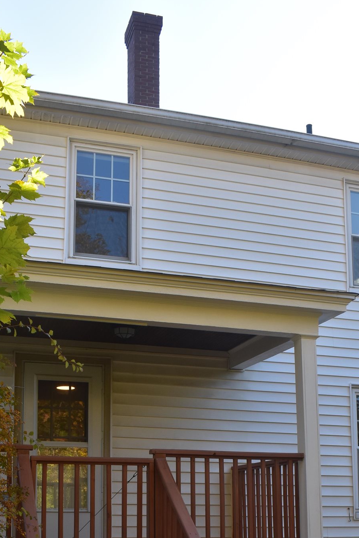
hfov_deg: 29.3
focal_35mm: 46
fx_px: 688
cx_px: 174
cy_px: 443
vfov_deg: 40.7
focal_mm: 18
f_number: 9
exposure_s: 1/160
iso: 400
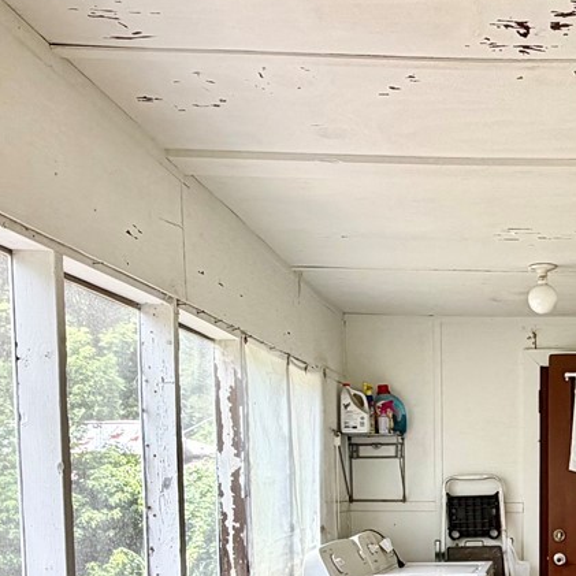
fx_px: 885
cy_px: 560
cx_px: 547
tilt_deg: -5.8
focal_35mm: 47
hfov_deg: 33.6
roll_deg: -0.1
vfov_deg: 33.4
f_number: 2.2
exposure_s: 1/121
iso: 50
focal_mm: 2.22
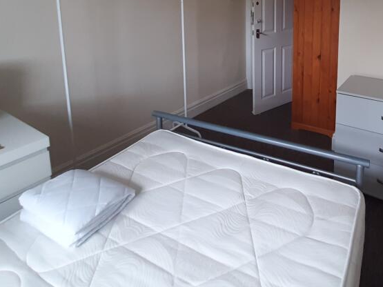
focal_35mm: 24
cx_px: 261
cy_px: 33
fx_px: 265
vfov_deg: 50.8
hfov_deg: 69.2
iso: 80
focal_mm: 1.42
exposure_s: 1/100
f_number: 2.2
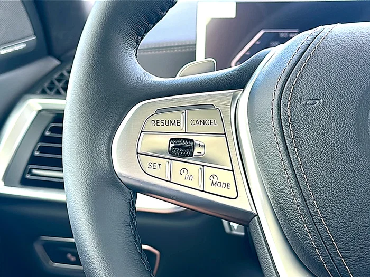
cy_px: 138
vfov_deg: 30.9
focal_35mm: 47
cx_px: 185
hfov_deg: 40.4
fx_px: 502
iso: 50
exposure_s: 1/91
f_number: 1.78
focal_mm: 6.86
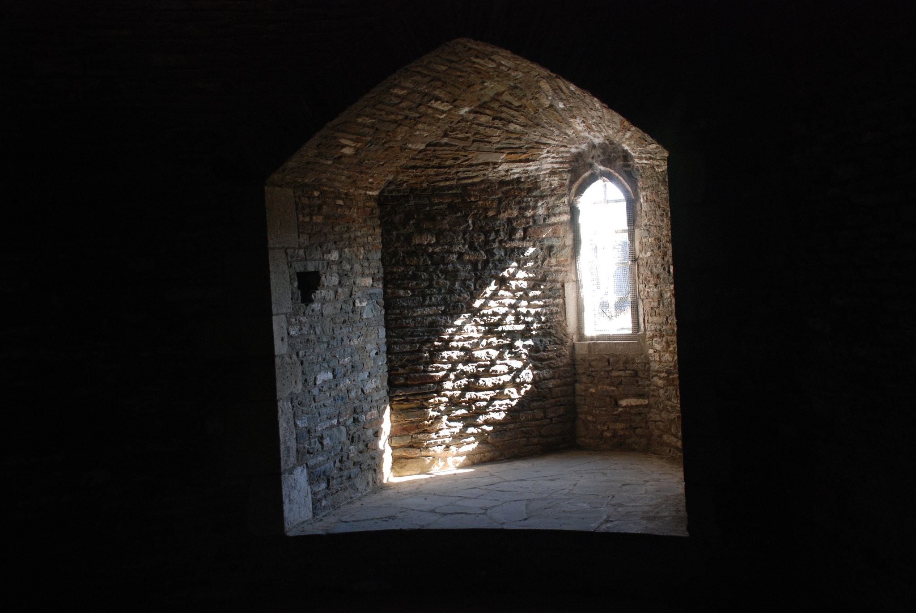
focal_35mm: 46
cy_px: 306
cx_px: 458
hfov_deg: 42.3
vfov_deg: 29.0
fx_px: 1185
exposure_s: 1/30
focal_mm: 31
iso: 400
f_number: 4.2
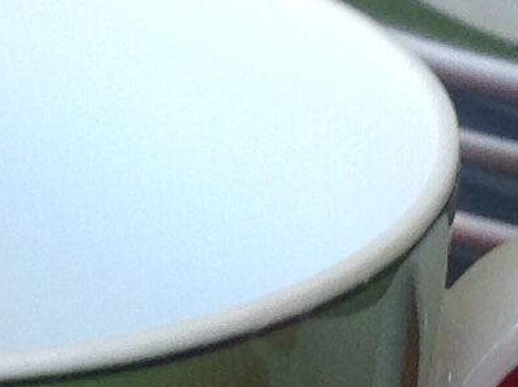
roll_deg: -4.9
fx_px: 3423
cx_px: -147
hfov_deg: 8.5
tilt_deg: -26.3
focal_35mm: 229
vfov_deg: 6.4
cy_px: 552
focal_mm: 4.28
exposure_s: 1/40
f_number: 2.4
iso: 50
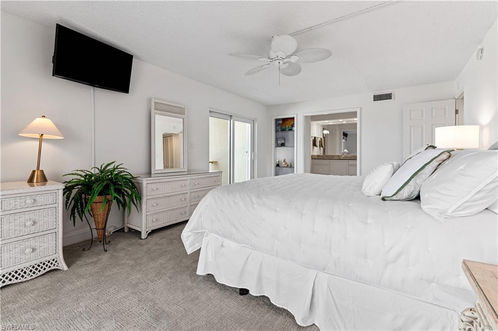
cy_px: 166
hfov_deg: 96.8
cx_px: 249
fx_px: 221
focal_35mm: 16
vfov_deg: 73.7
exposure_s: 1/10
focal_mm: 16
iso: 640
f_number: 10
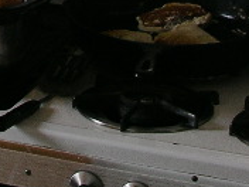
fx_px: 1208
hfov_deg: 11.5
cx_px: -50
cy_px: -194
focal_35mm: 168
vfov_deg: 8.4
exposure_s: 1/61
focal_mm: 7.8
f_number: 2.8
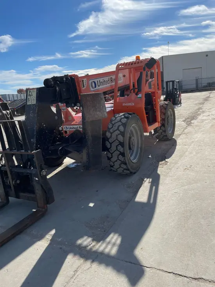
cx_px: 108
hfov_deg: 53.1
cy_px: 144
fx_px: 215
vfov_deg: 67.3
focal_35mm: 26
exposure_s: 1/5814
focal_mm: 4.2
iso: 50
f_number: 1.6
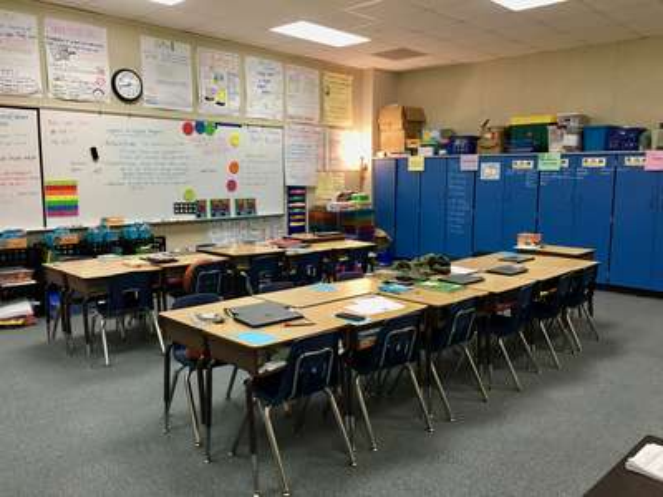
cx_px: 332
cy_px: 248
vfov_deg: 48.2
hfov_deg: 61.7
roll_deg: -1.7
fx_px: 555
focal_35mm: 29
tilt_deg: -2.9
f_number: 2.2
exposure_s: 1/15
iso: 50
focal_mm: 4.15
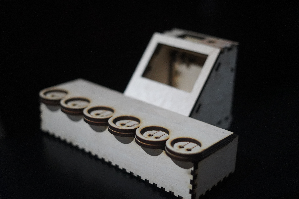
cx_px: 150
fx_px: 415
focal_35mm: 50
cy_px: 100
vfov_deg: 27.0
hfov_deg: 39.6
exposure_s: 1/160
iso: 6400
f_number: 2
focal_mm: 50
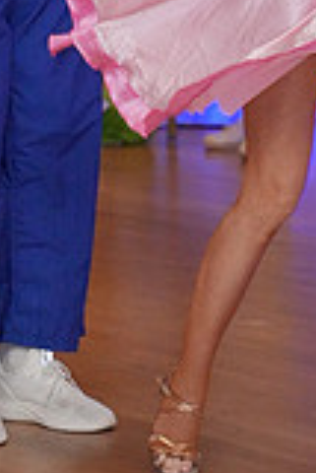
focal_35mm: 282
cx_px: 193
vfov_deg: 7.2
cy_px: -183
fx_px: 3705
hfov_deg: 4.9
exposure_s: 1/250
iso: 8000
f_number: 3.2
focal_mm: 78
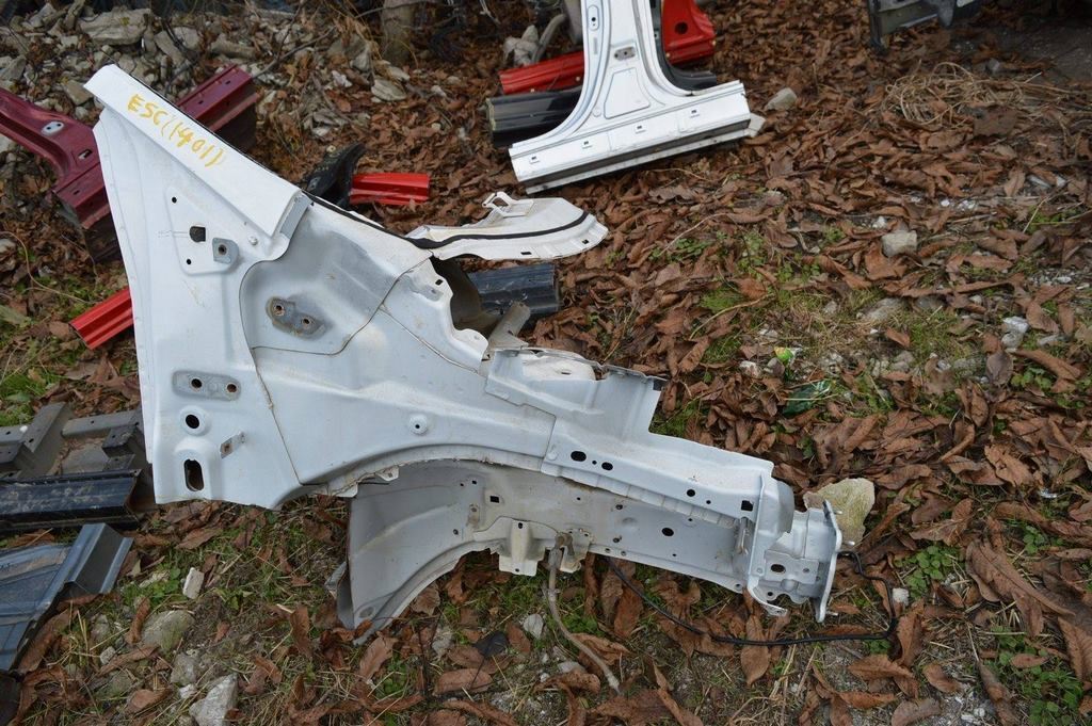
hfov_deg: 67.4
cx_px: 546
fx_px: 818
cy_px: 363
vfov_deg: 47.9
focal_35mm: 27
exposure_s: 1/125
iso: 180
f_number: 5.6
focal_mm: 18
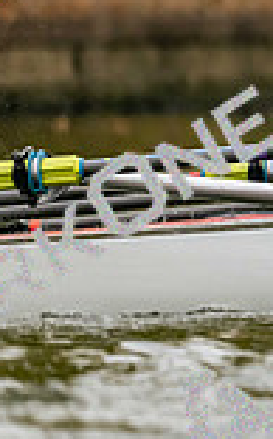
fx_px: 18150
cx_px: 754
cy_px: 55
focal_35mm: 1519
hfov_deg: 0.9
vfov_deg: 1.4
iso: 2500
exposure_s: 1/2500
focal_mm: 400
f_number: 4.5
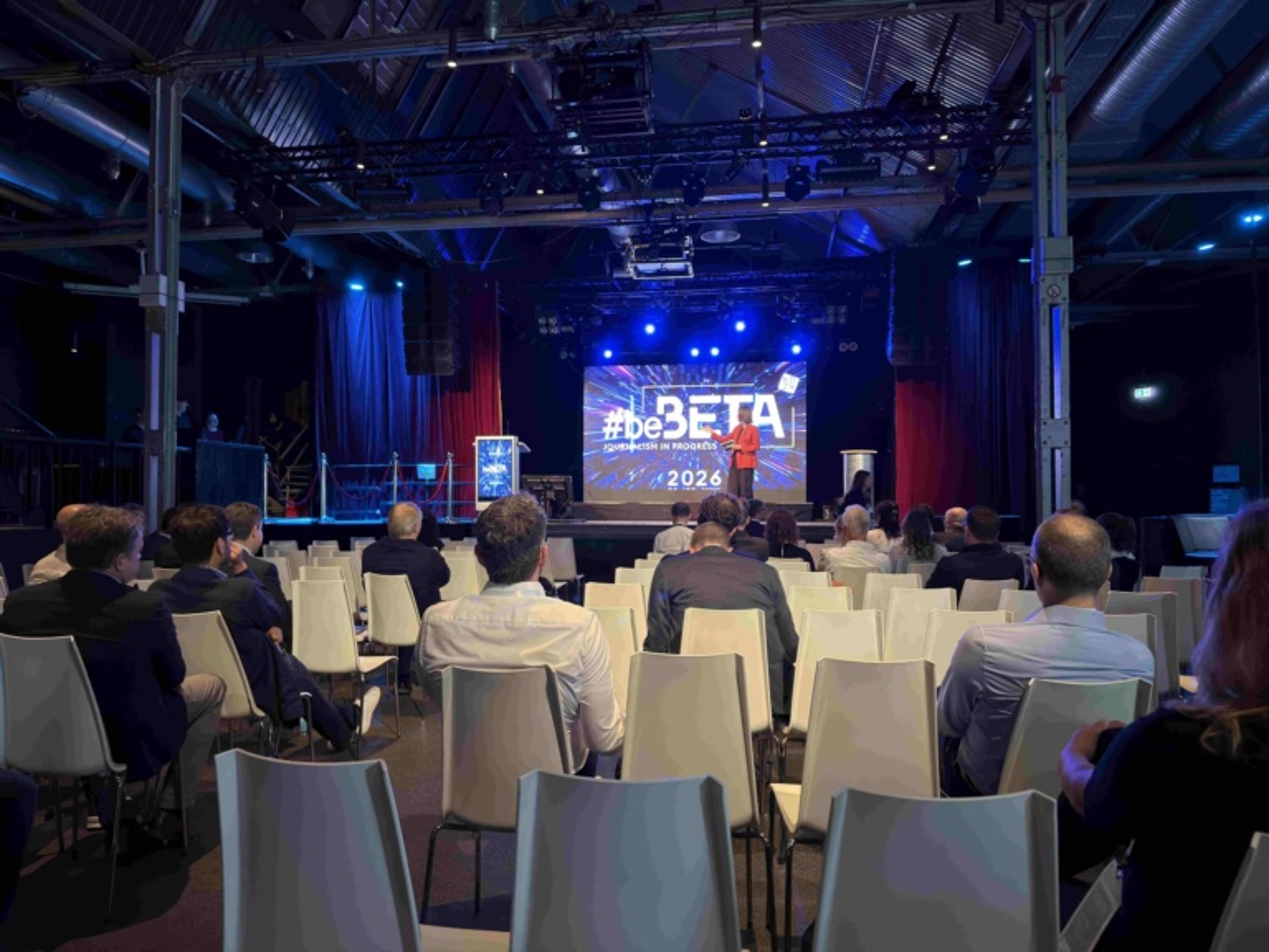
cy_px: 476
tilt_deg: +2.1
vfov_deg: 56.8
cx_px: 634
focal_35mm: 24
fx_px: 880
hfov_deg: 71.6
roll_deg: -0.3
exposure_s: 1/30
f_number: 1.78
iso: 640
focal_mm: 6.76
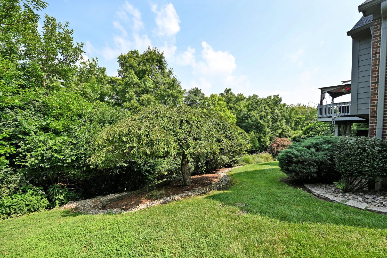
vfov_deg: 81.2
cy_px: 129
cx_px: 194
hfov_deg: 104.3
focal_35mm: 14
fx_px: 150
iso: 100
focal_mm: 14
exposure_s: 1/250
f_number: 5.6
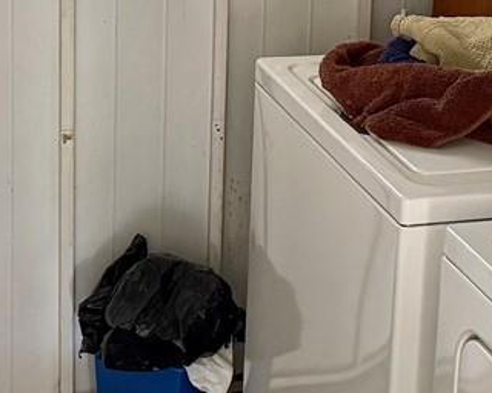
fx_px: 1704
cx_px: 286
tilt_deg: -14.3
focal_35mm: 117
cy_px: 12
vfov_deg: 13.0
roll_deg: -1.7
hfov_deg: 16.4
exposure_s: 1/60
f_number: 1.78
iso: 320
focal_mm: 6.76
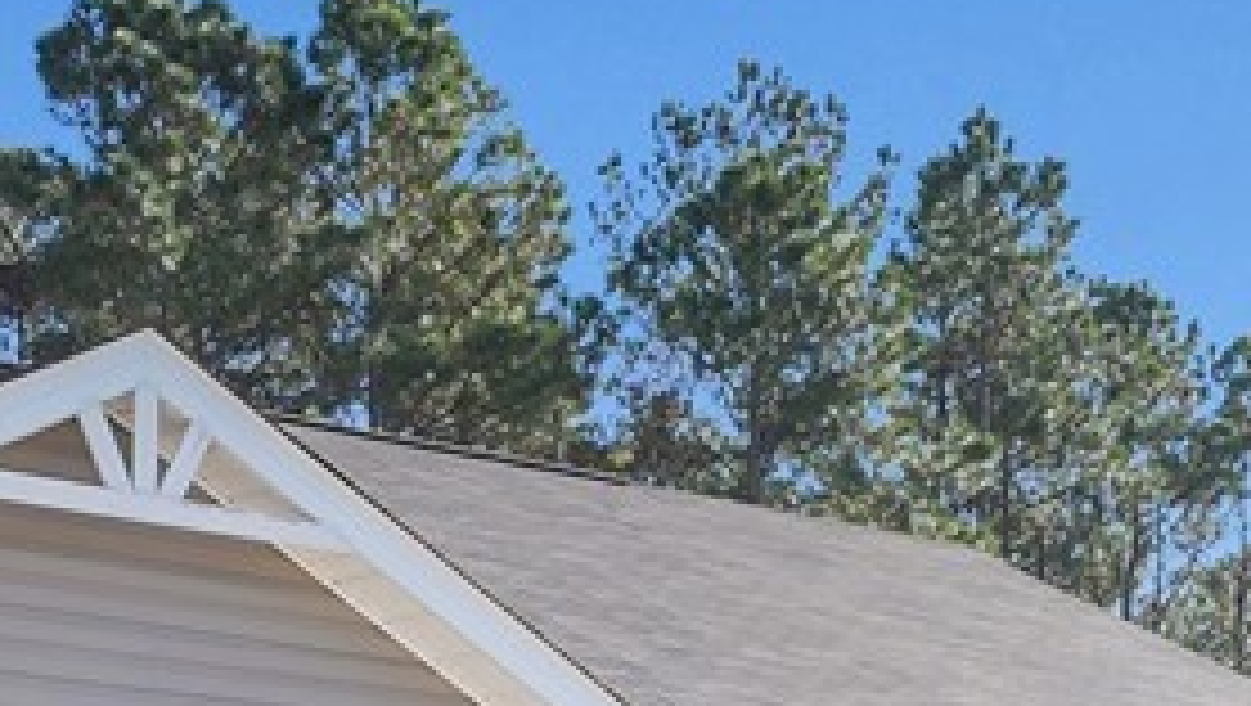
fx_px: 3254
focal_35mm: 98
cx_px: 632
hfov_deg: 21.8
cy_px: 1273
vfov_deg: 11.5
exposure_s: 1/250
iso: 320
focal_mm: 24
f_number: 10
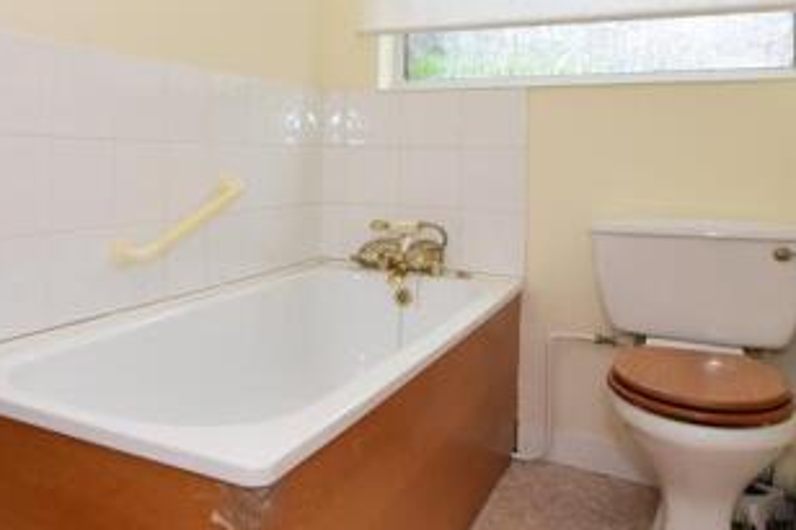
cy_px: 143
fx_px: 707
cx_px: 199
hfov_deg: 55.9
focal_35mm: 32
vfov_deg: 40.1
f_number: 7.1
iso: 400
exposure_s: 1/200
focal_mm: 10
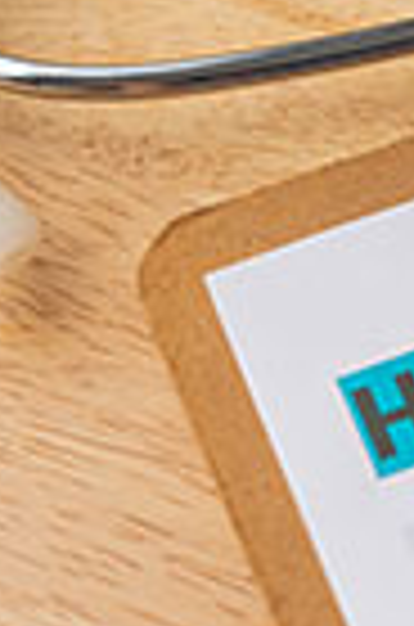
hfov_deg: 5.6
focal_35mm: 238
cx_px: 950
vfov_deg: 8.7
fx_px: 4126
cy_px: 214
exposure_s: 1/60
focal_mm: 60
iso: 200
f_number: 4.5
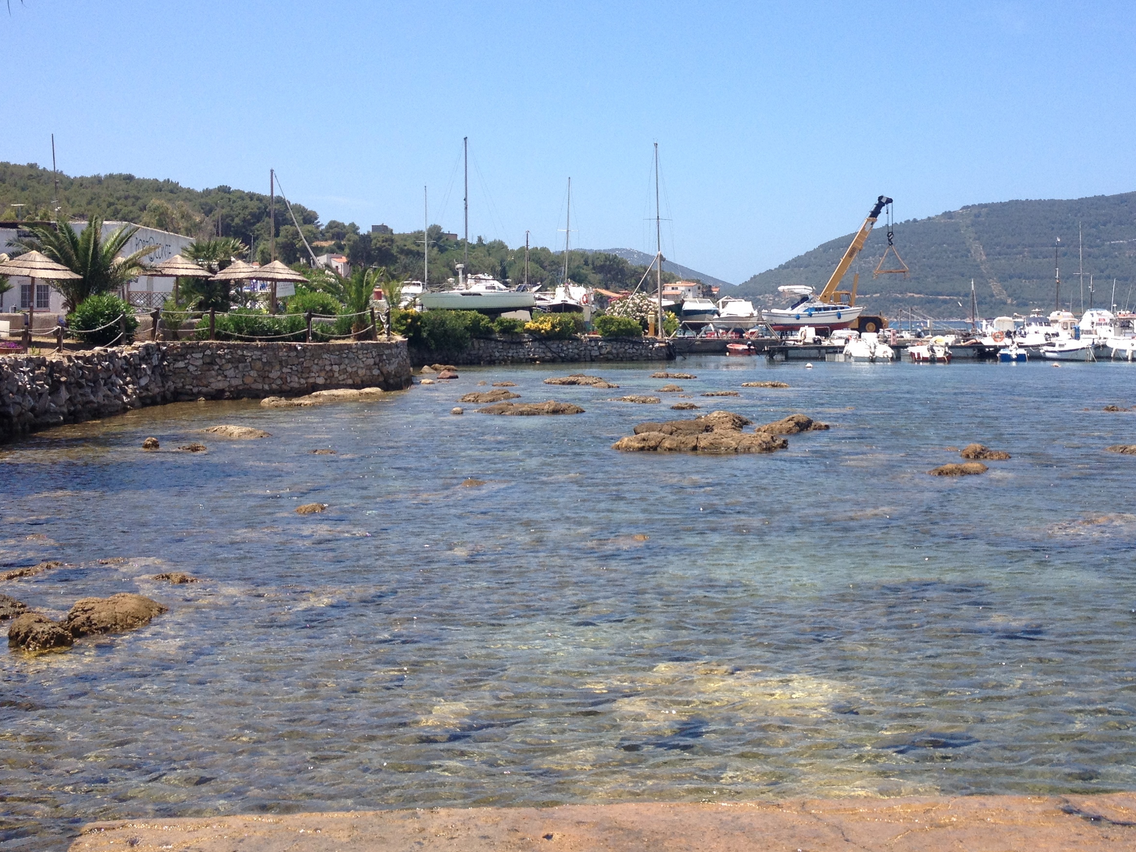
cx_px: 700
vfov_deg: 29.5
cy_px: 283
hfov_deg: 38.7
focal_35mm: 49
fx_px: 1608
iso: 50
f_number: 2.4
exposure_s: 1/1416
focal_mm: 4.28
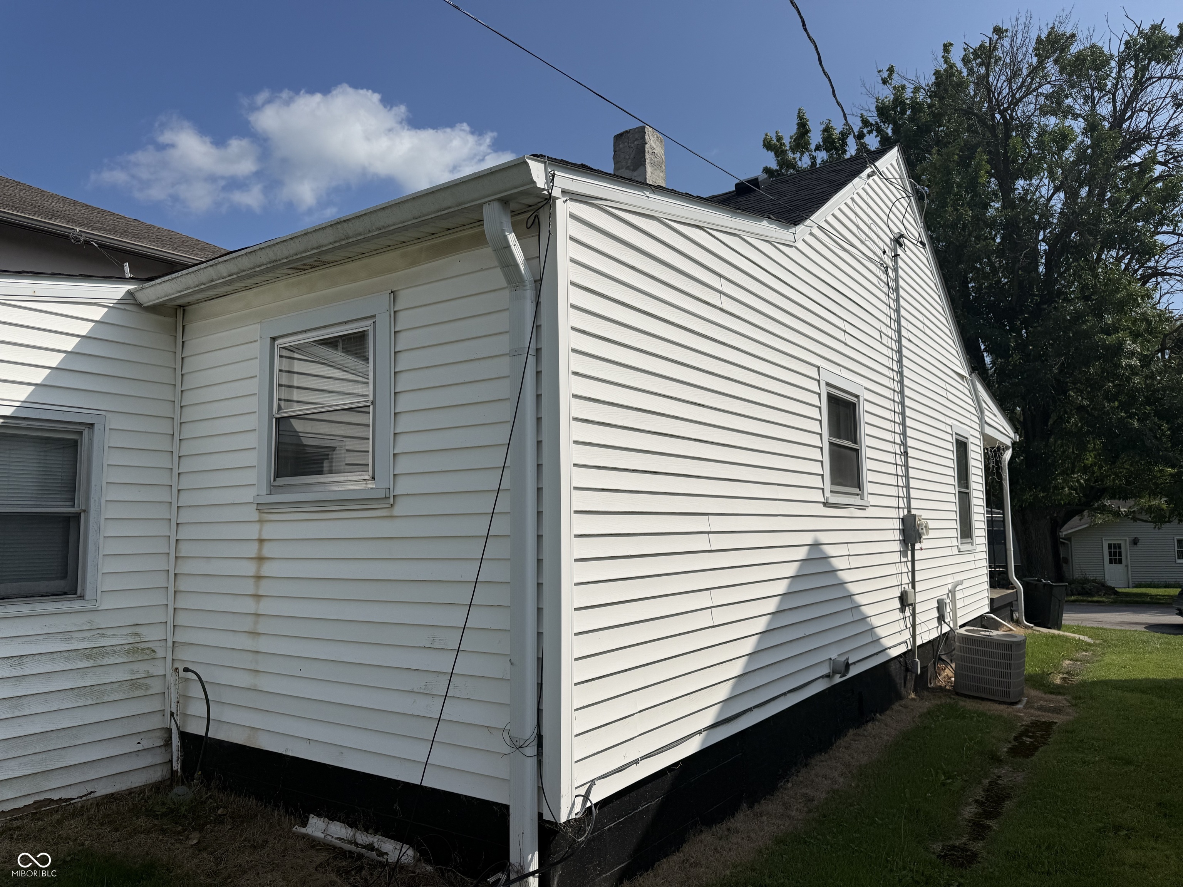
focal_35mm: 24
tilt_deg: +7.1
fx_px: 820
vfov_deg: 56.8
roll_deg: +0.8
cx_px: 592
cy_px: 444
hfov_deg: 71.6
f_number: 1.78
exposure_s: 1/14286
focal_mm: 6.76
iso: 80
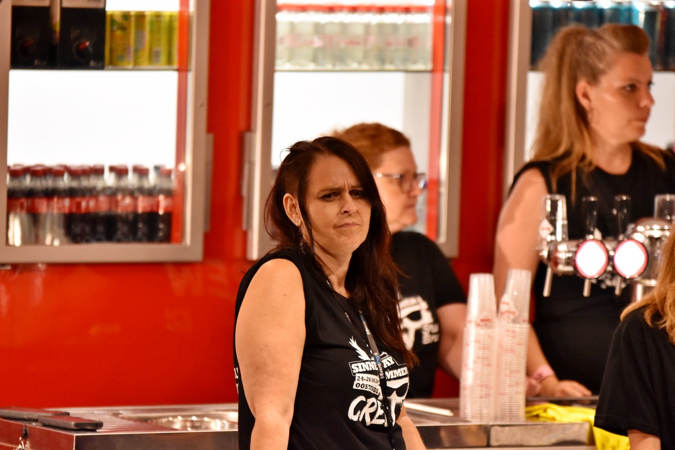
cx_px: 338
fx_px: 5625
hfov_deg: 6.9
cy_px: 225
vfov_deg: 4.6
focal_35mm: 300
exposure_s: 1/200
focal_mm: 200
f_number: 2.8
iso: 2500
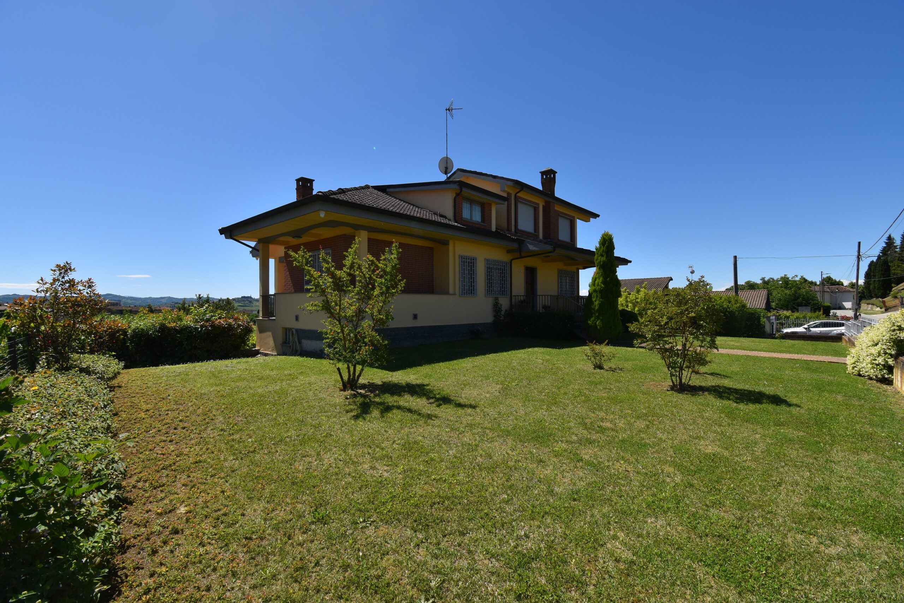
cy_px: 302
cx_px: 452
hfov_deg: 100.4
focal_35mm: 15
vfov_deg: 77.3
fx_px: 377
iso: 100
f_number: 11
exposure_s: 1/200
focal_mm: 10
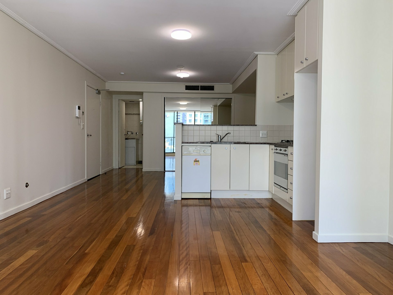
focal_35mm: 26
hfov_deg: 67.3
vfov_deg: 53.1
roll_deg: -1.1
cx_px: 196
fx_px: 295
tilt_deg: -1.8
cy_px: 148
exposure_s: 1/121
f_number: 1.8
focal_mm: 4.25
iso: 64
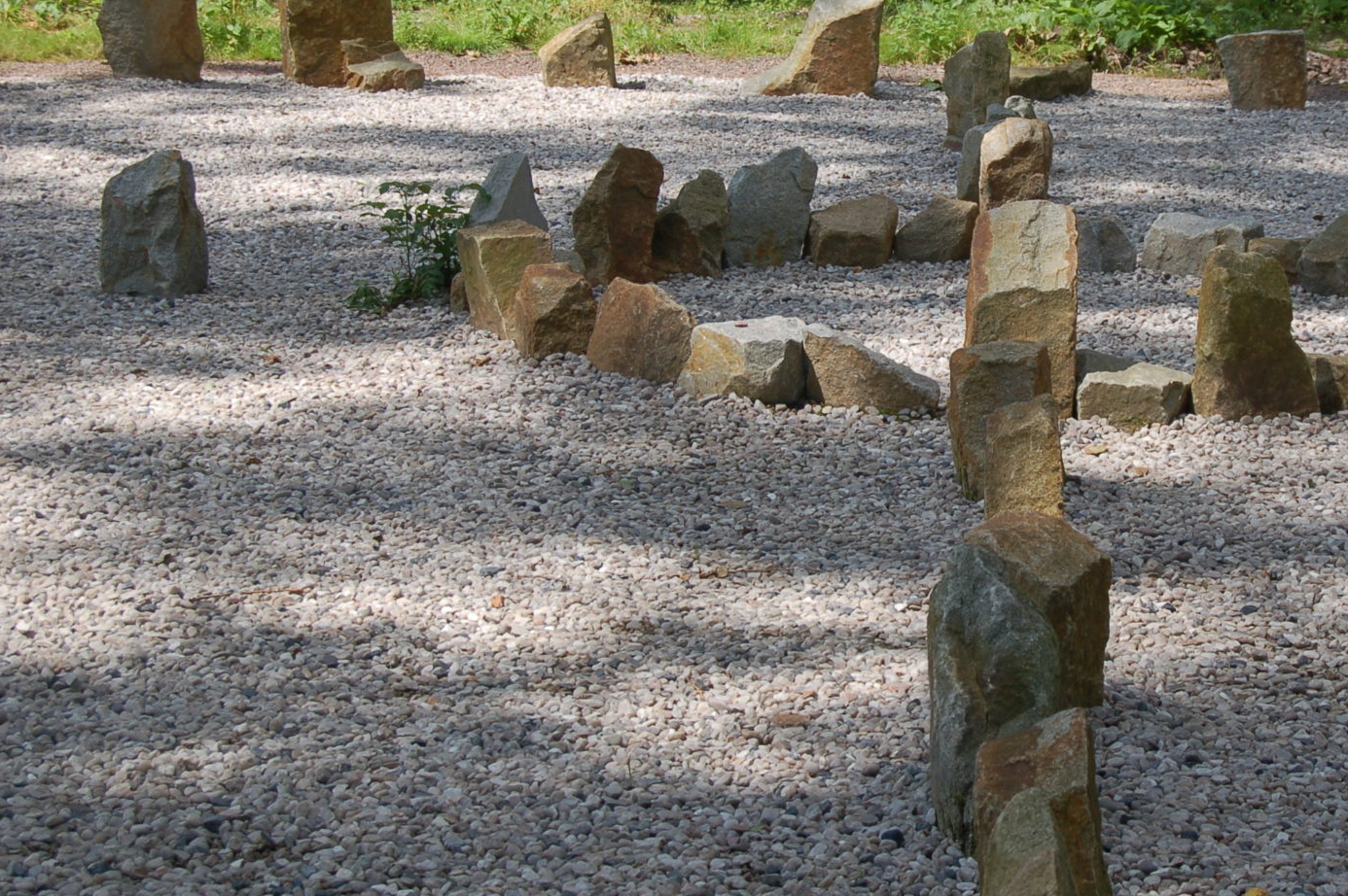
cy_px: 311
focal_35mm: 100
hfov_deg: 20.3
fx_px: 3732
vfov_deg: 13.7
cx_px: 983
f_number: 9
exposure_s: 1/320
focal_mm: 45
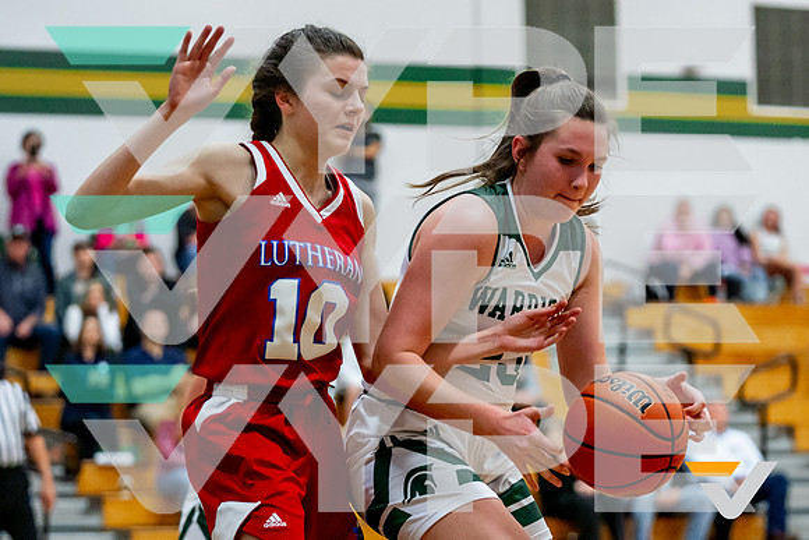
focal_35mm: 131
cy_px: 374
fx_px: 2937
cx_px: 452
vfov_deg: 10.5
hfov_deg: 15.7
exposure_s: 1/1000
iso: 2000
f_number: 2.8
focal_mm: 89
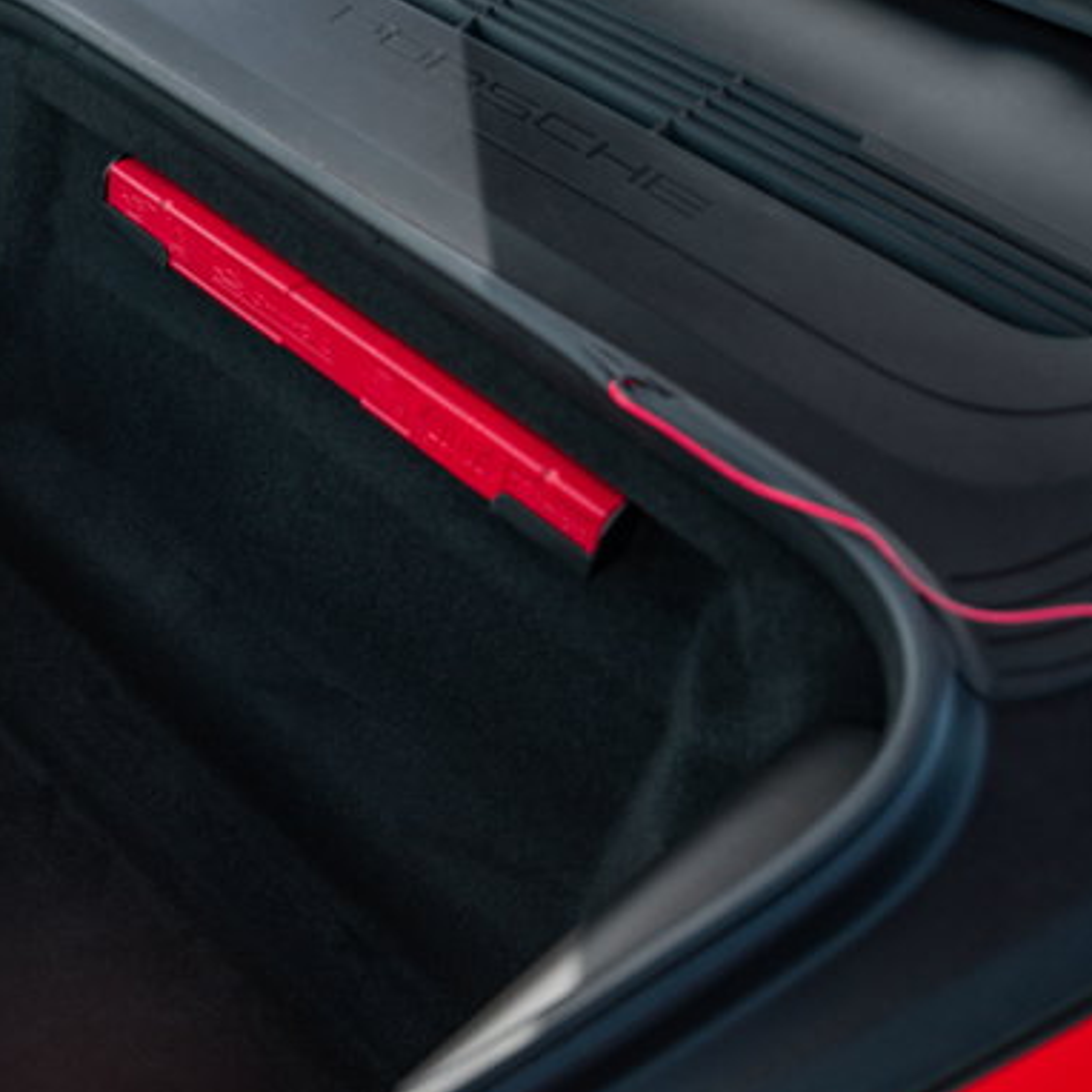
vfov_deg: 40.9
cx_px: 104
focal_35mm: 41
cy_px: 609
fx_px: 1463
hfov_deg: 38.1
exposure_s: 1/500
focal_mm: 24
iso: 160
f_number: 2.8
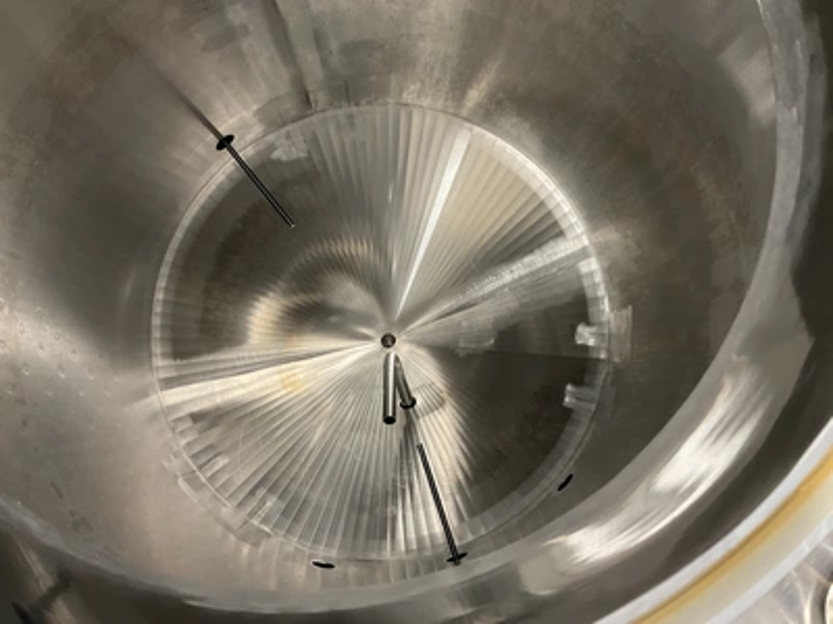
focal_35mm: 29
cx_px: 416
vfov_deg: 48.2
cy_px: 312
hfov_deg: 61.7
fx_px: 698
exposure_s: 1/60
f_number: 1.8
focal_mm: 3
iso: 160
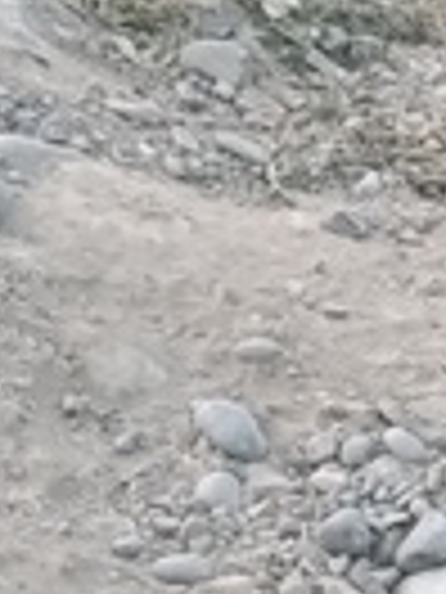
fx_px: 5497
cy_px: 1436
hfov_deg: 4.6
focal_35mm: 320
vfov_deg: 5.9
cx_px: 779
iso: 500
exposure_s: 1/99.9
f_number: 1.6
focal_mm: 6.14
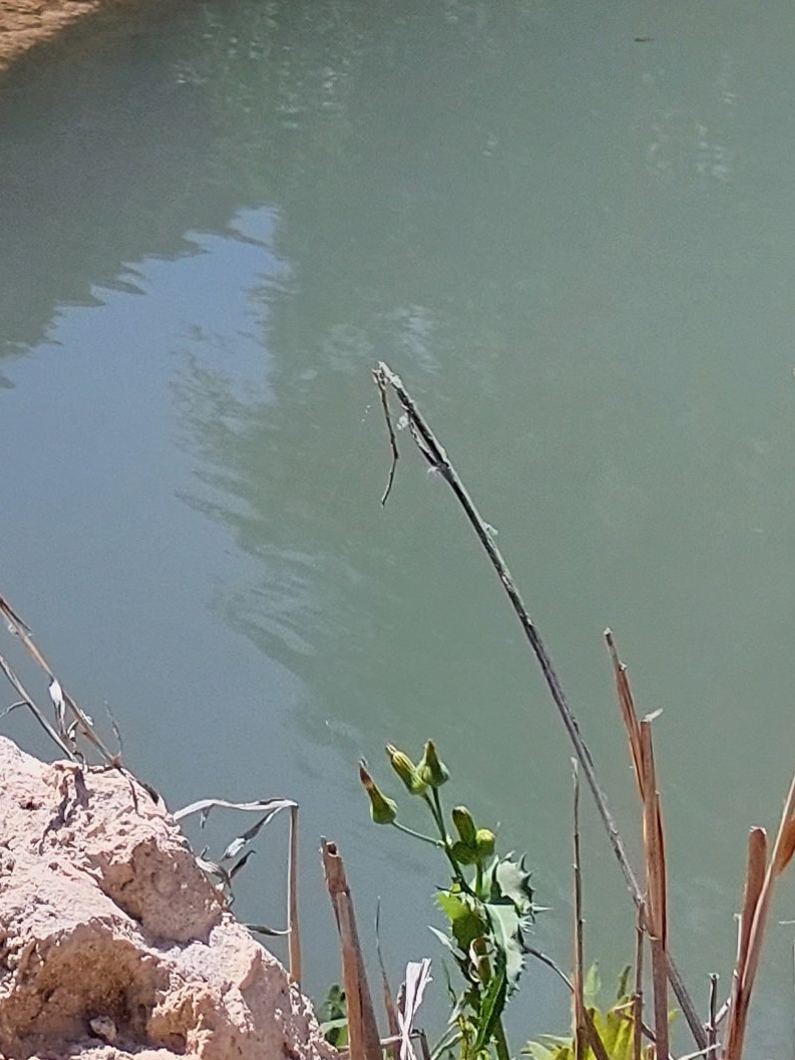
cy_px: -1171
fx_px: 3215
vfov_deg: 14.7
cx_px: -735
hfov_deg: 12.6
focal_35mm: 105
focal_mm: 5.23
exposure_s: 1/977
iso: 25
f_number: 1.8
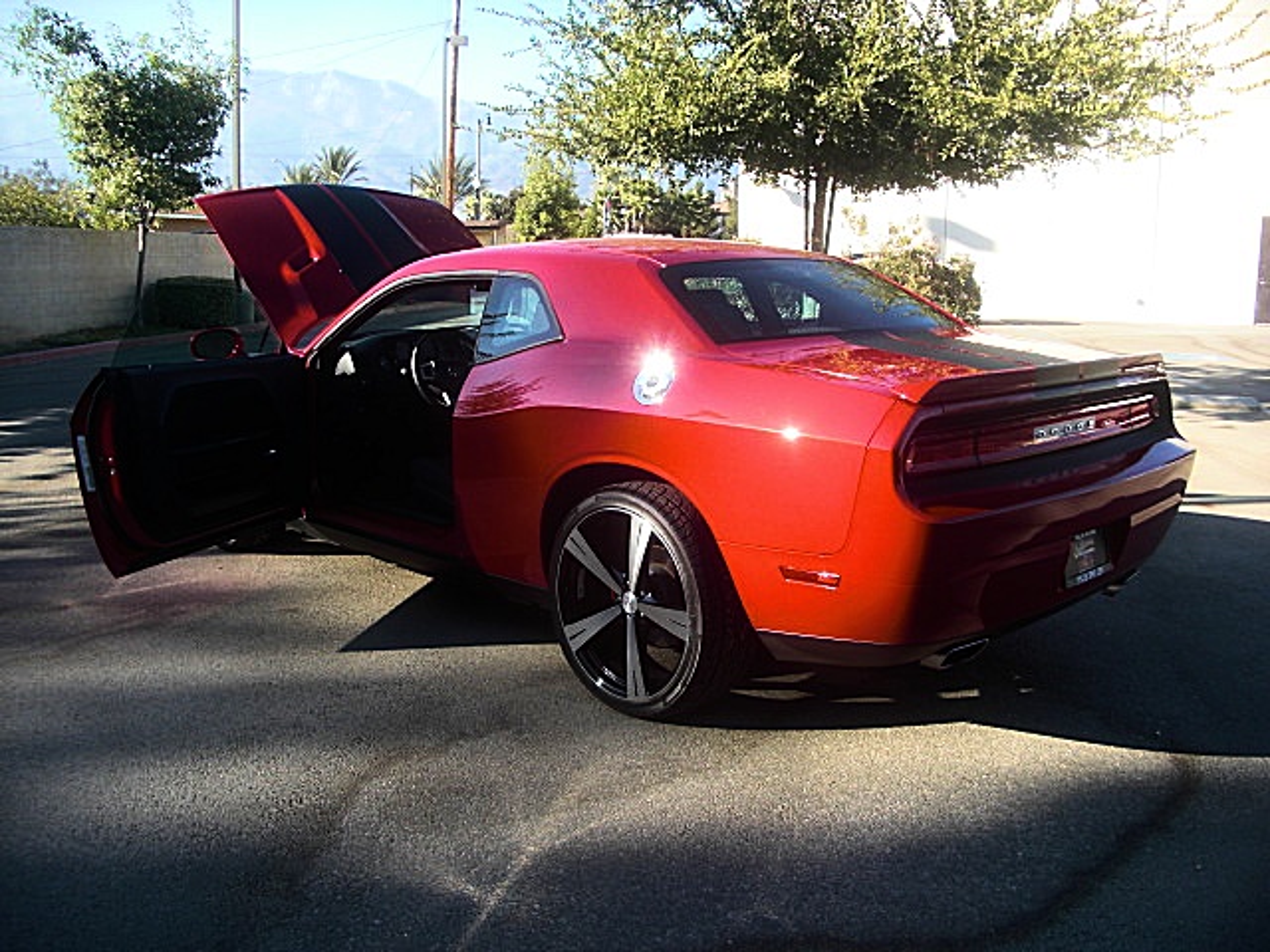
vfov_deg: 39.7
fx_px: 1321
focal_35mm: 36
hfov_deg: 51.4
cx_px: 635
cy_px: 476
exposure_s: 1/250
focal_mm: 6.3
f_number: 2.8
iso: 50
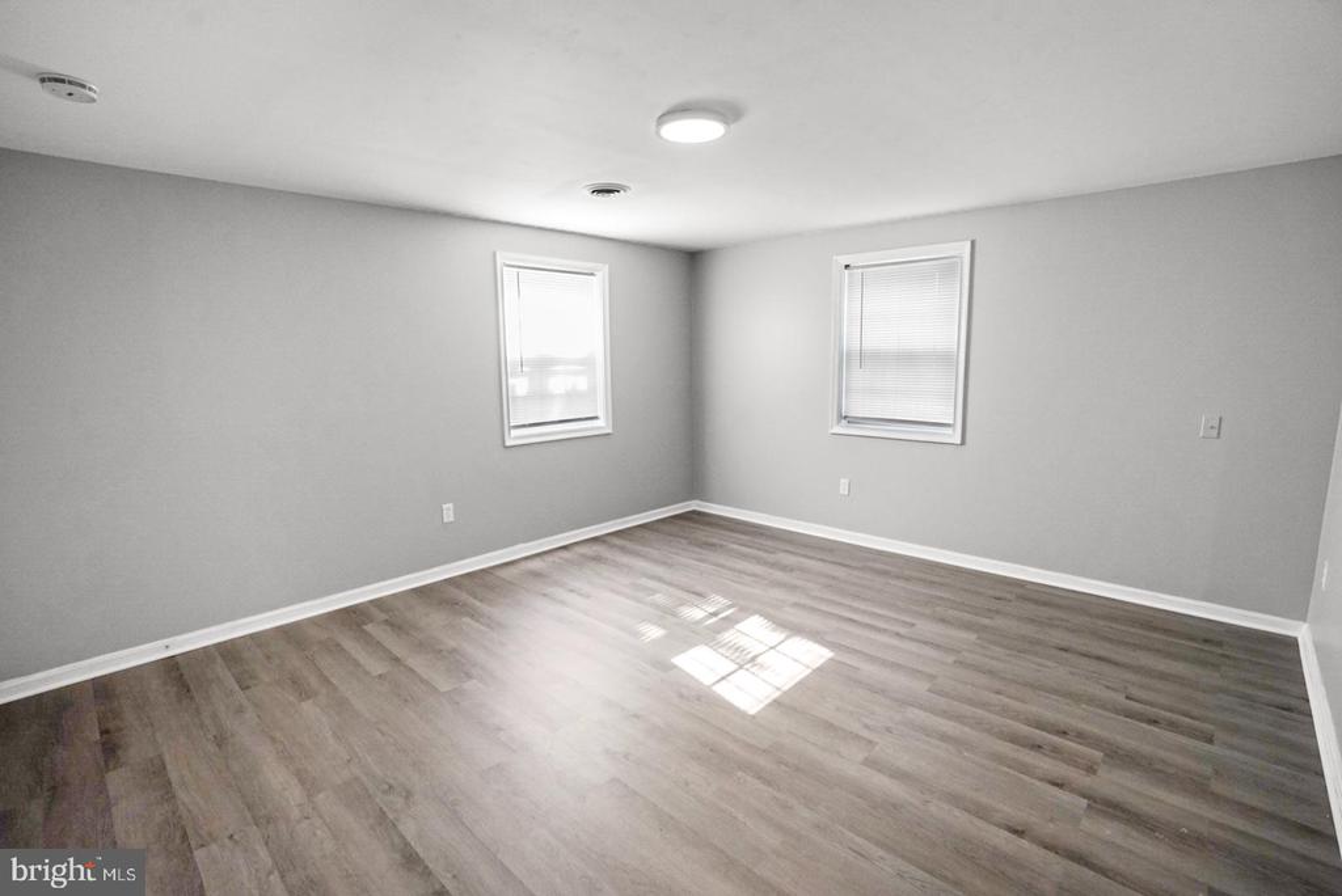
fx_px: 597
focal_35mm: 16
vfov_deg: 73.8
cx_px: 671
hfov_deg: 96.7
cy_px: 448
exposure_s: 1/125
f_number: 5.6
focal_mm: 16
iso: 1000
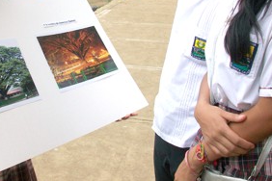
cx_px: 104
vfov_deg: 22.6
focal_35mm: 59
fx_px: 446
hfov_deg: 33.8
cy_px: 32
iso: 64
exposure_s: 1/125
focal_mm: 5.7
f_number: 2.8
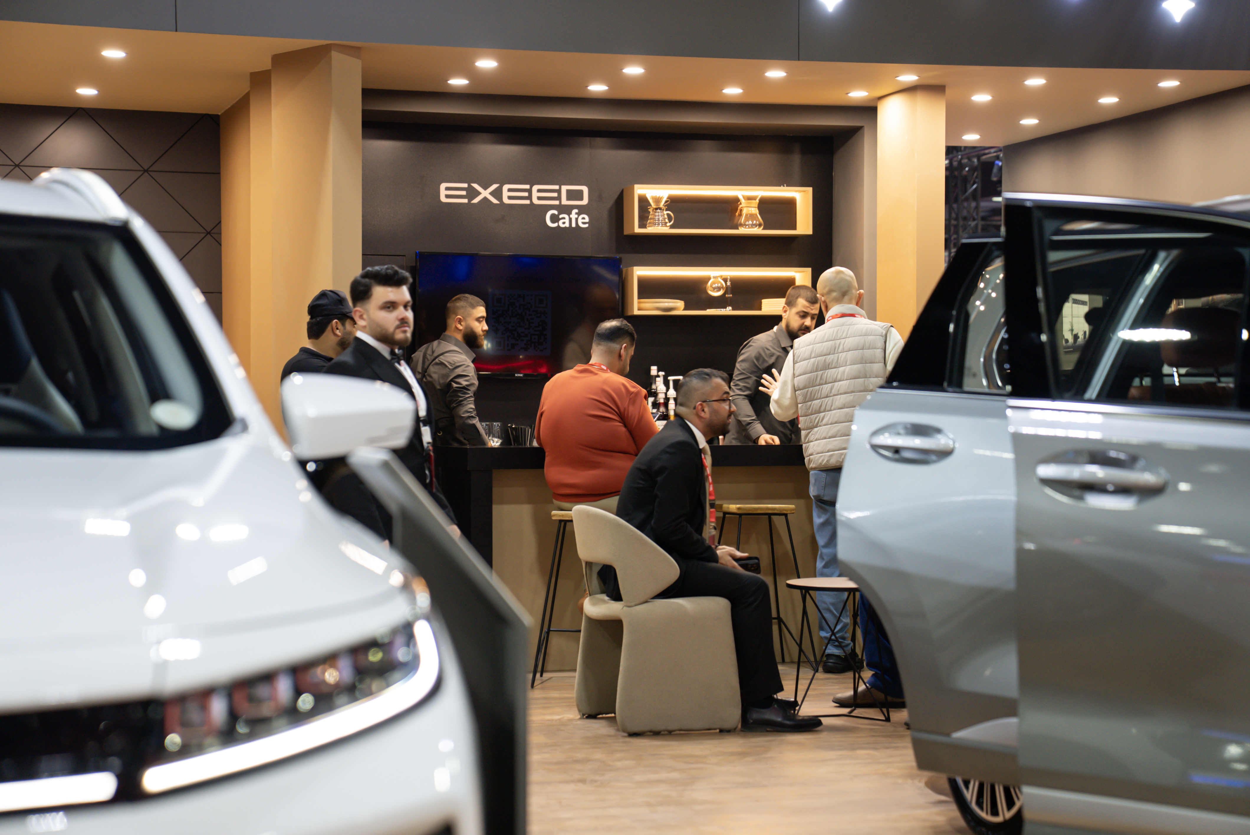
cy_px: 418
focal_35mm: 70
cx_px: 625
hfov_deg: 28.8
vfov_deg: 19.5
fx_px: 2432
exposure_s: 1/80
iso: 1250
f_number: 2.8
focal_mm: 70
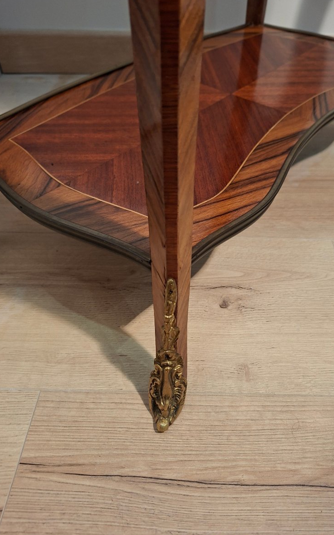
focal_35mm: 25
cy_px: 262
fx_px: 364
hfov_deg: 49.0
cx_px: 200
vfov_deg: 72.5
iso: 200
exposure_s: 1/50
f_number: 1.8
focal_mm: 5.54
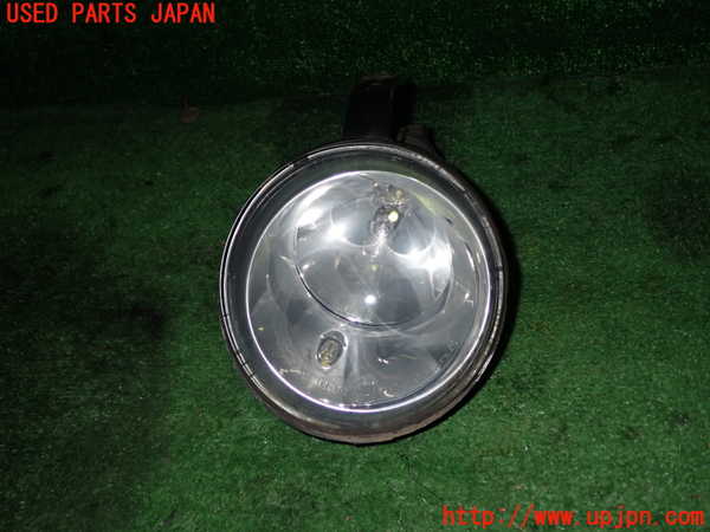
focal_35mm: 36
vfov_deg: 39.7
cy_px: 266
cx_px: 355
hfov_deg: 51.4
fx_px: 738
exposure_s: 1/40
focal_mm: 6.37
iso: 200
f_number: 7.1
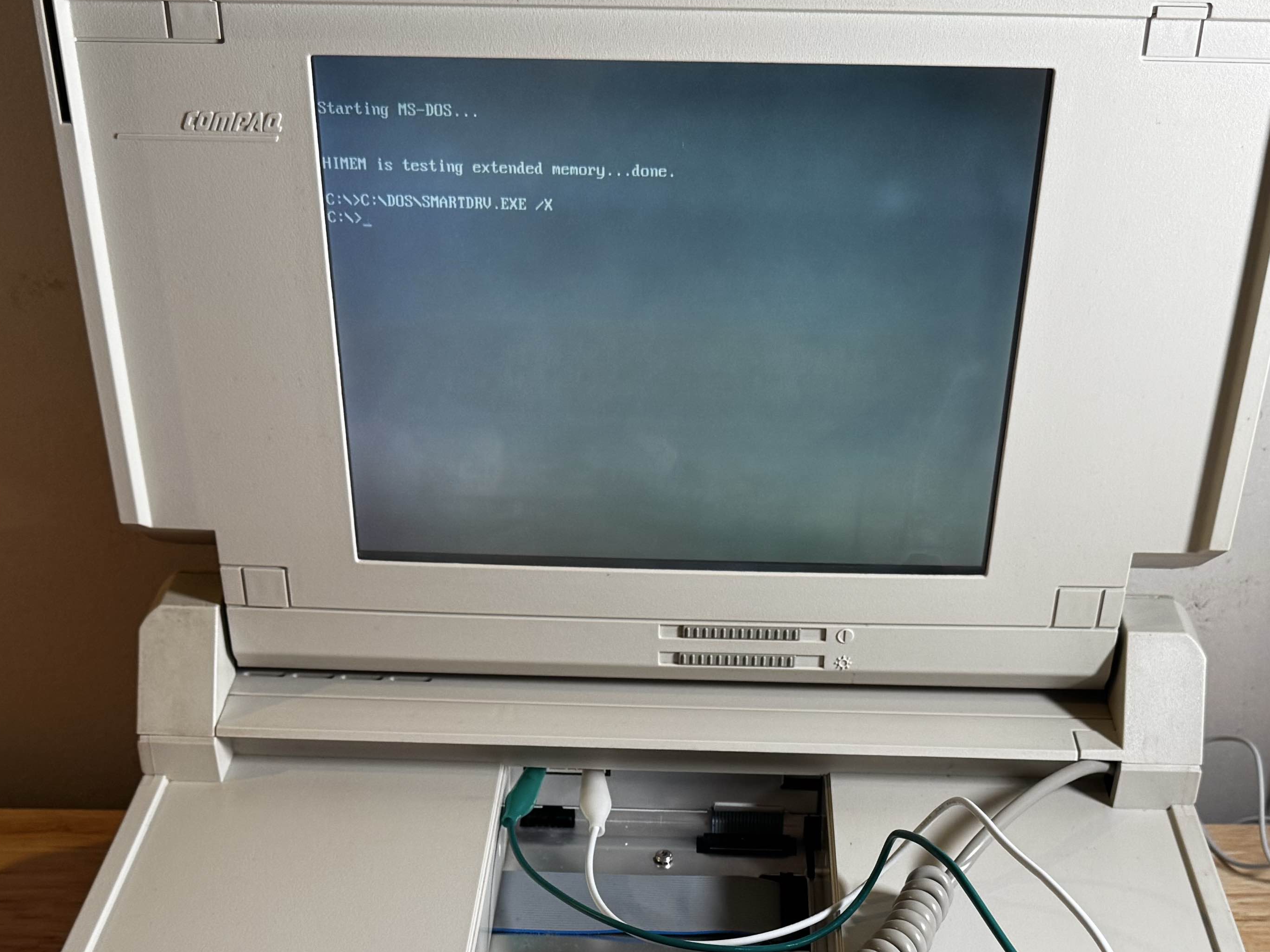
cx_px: 641
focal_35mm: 50
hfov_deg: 38.2
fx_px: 1834
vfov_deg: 28.1
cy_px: 837
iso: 160
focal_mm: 6.76
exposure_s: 1/60
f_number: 1.78
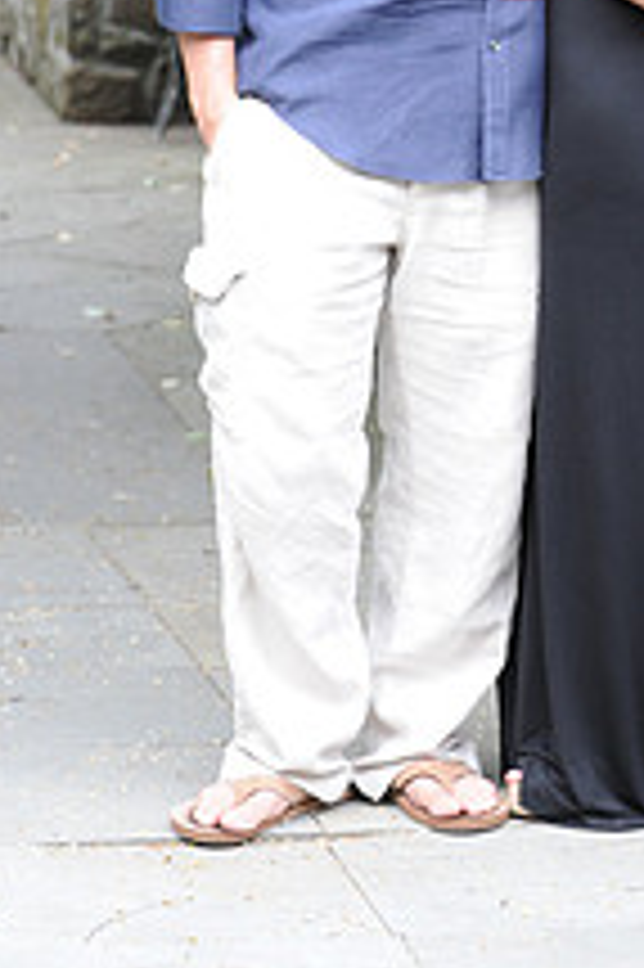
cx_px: 527
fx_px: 5079
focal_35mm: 189
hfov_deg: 7.2
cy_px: -207
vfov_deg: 10.7
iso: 500
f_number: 5.6
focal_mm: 70
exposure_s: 1/125
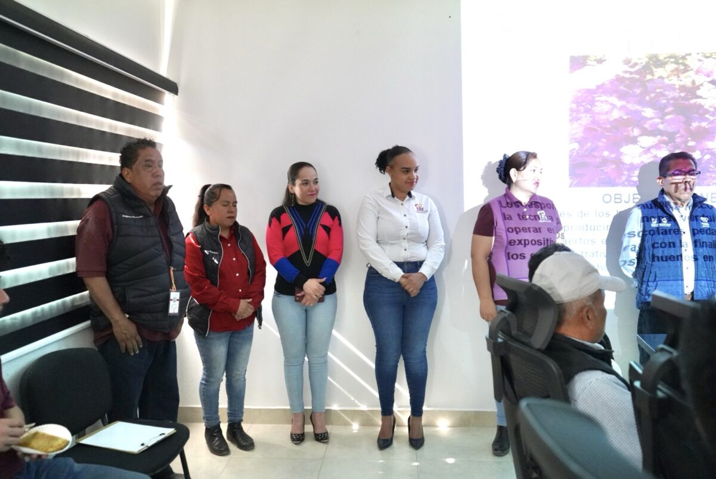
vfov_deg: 42.4
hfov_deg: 60.2
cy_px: 240
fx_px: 617
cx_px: 358
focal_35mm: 31
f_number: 4
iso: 8000
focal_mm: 31
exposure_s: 1/160
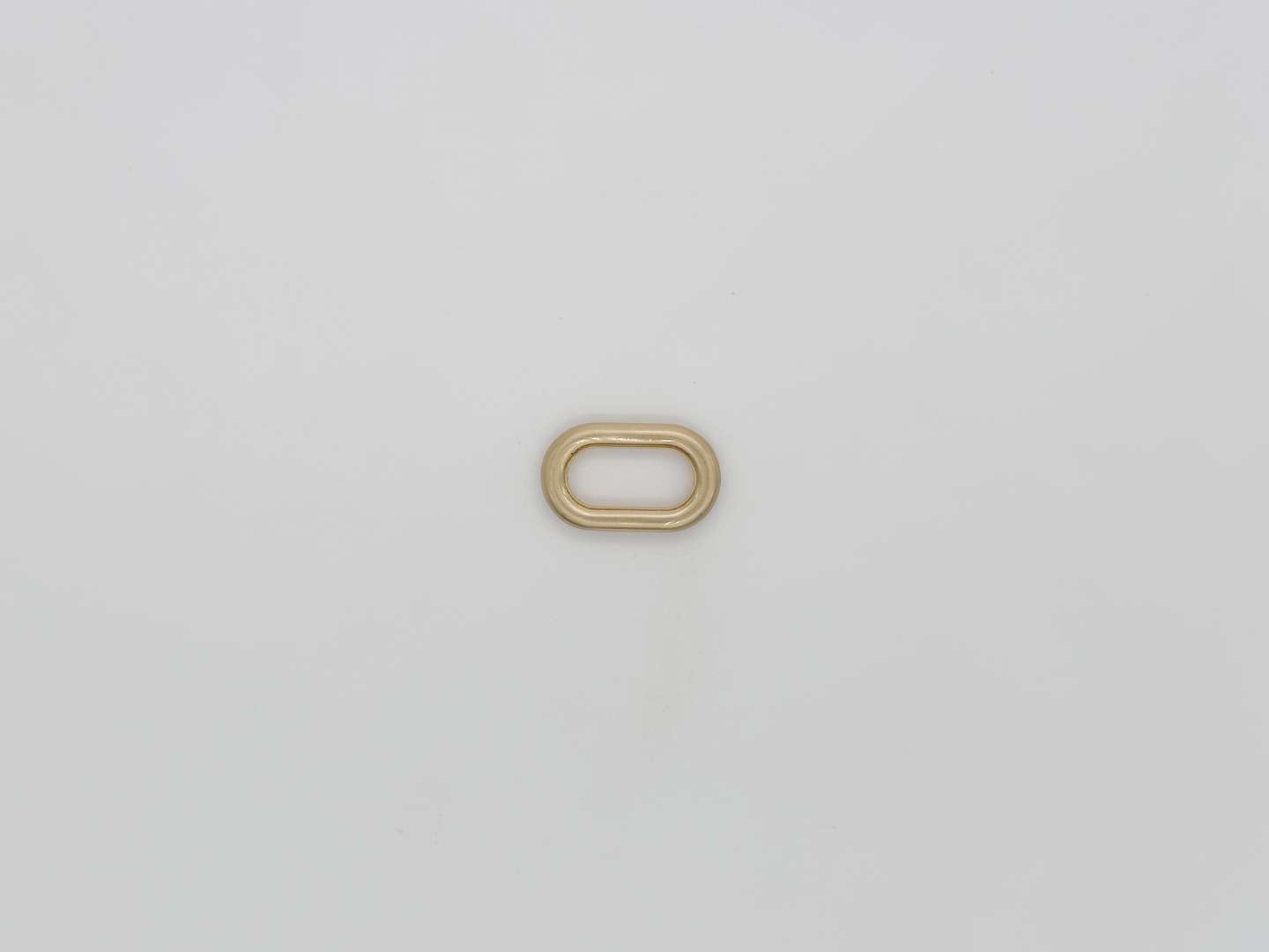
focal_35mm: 48
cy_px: 476
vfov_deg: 30.3
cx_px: 634
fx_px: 1760
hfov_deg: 39.7
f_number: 1.78
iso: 64
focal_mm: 6.86
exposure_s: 1/2809
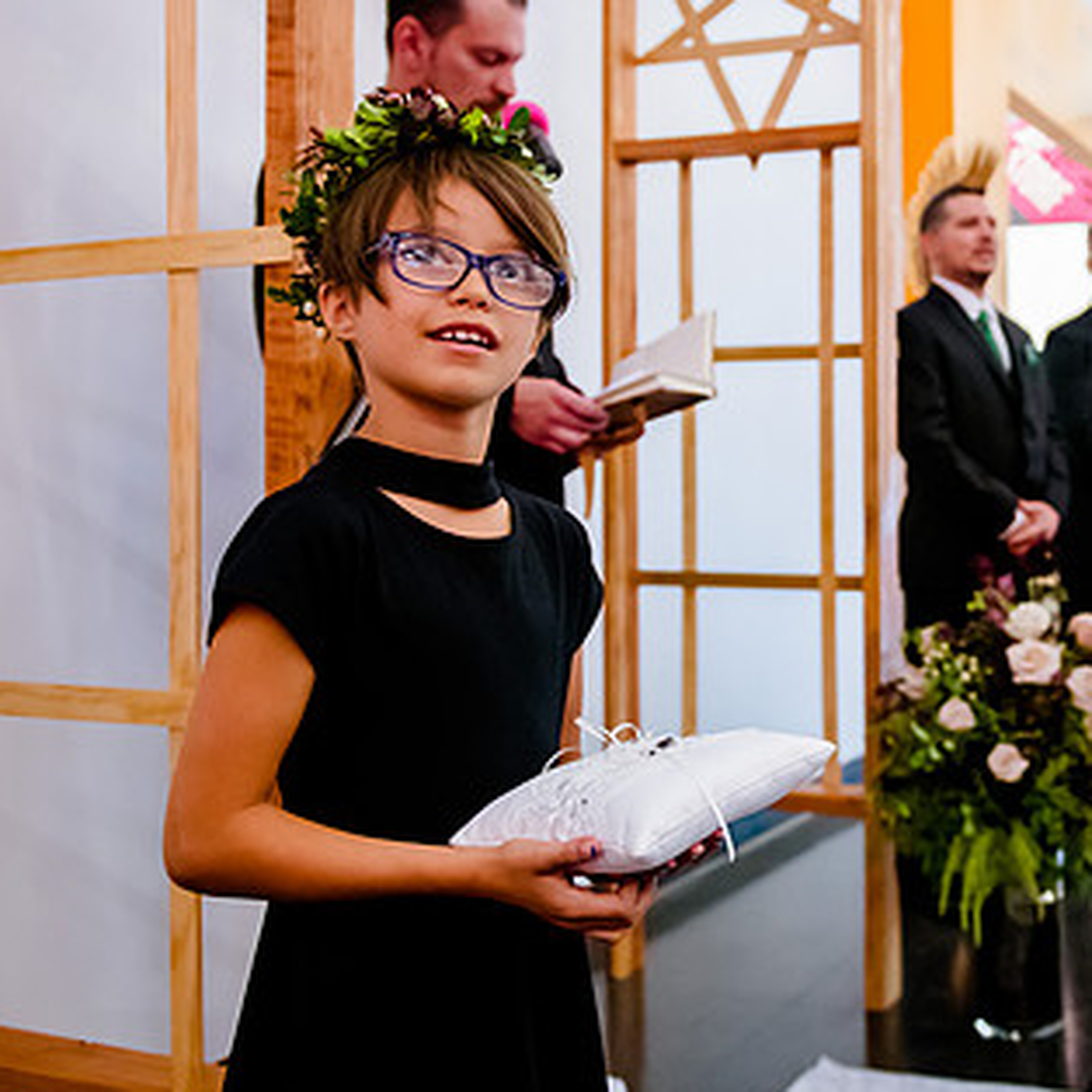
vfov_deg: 39.0
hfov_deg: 37.1
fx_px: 1535
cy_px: 427
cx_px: 948
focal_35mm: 43
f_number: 2.8
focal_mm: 24
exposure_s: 1/125
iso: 4000
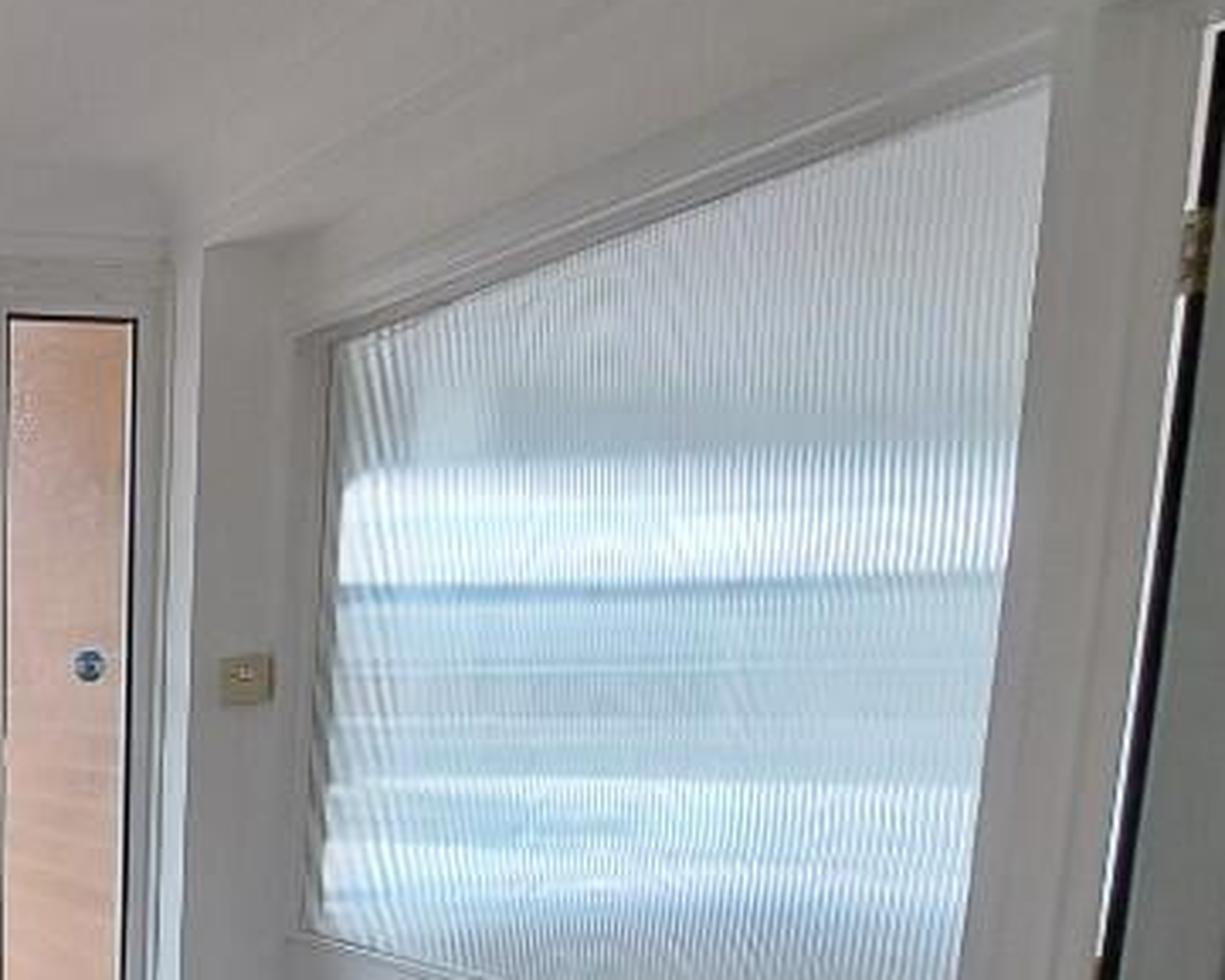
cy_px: 902
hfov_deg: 38.1
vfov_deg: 38.1
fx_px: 1306
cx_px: -231
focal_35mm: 36
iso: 50
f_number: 2.2
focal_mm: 1.74
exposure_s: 1/100
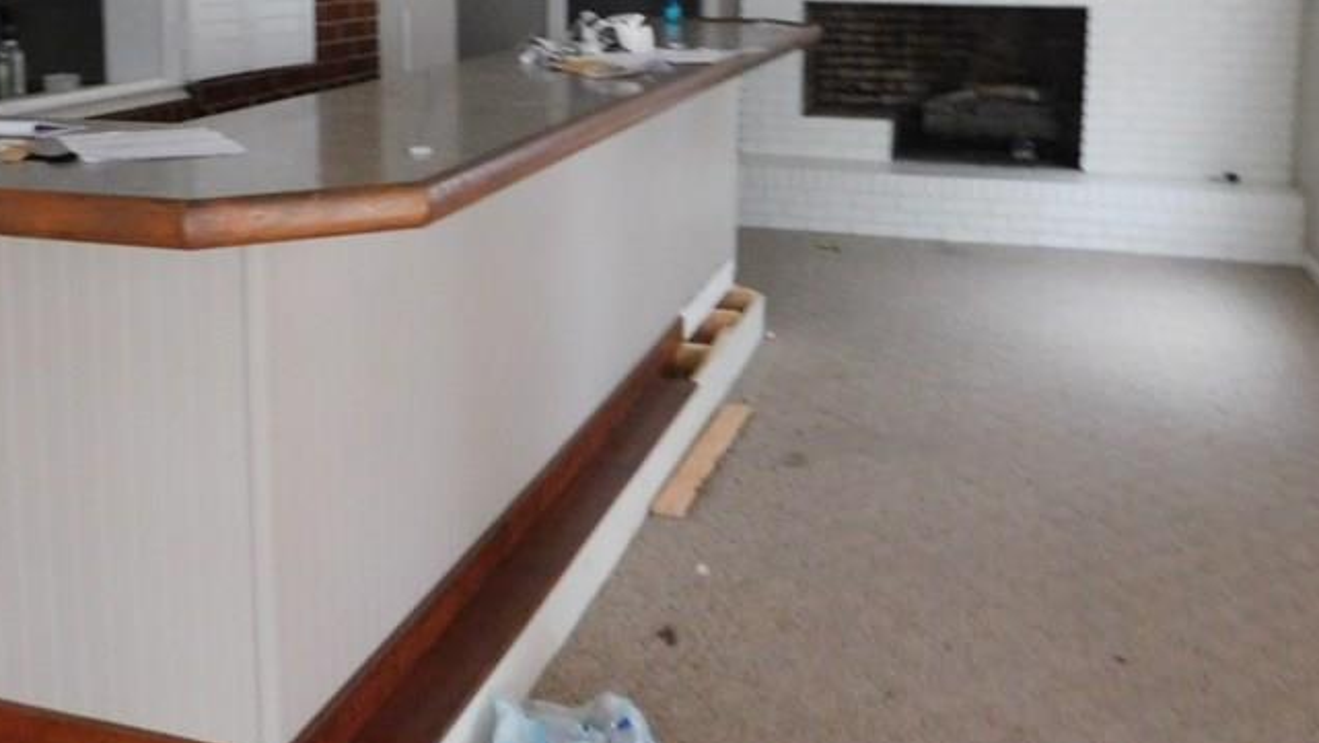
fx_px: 1399
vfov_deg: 28.9
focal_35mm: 40
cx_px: 578
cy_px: 115
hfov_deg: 50.3
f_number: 3
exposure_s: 1/4
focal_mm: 4
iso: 800
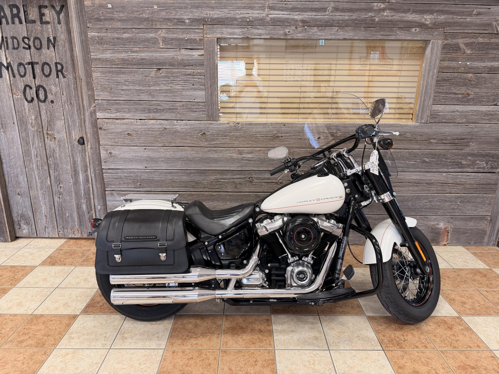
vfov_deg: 56.8
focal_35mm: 24
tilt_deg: -16.4
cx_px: 250
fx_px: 346
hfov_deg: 71.6
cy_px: 187
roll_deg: -0.3
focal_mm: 6.76
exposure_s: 1/60
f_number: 1.78
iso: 125
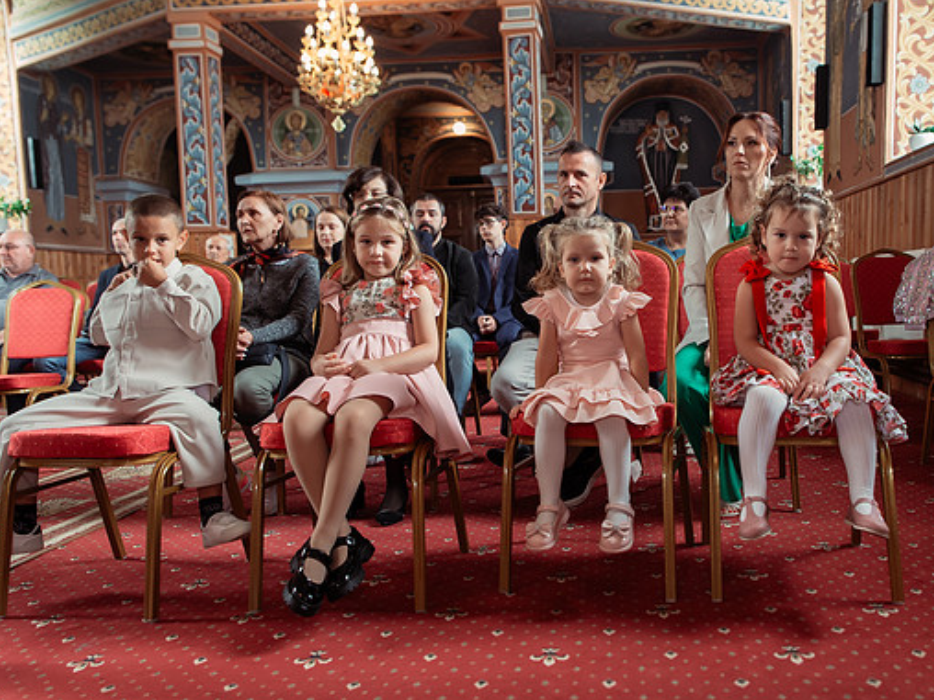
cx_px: 561
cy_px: 322
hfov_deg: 56.4
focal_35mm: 32
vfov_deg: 44.1
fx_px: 863
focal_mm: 24
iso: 1600
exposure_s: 1/125
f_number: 3.5
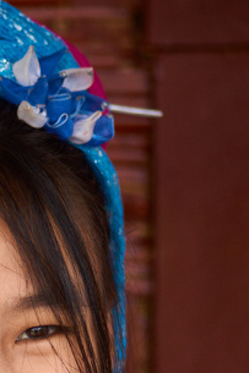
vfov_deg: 6.9
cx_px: -65
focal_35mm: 295
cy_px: 465
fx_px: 3064
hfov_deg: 4.6
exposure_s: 1/250
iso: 400
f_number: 2.8
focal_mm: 100
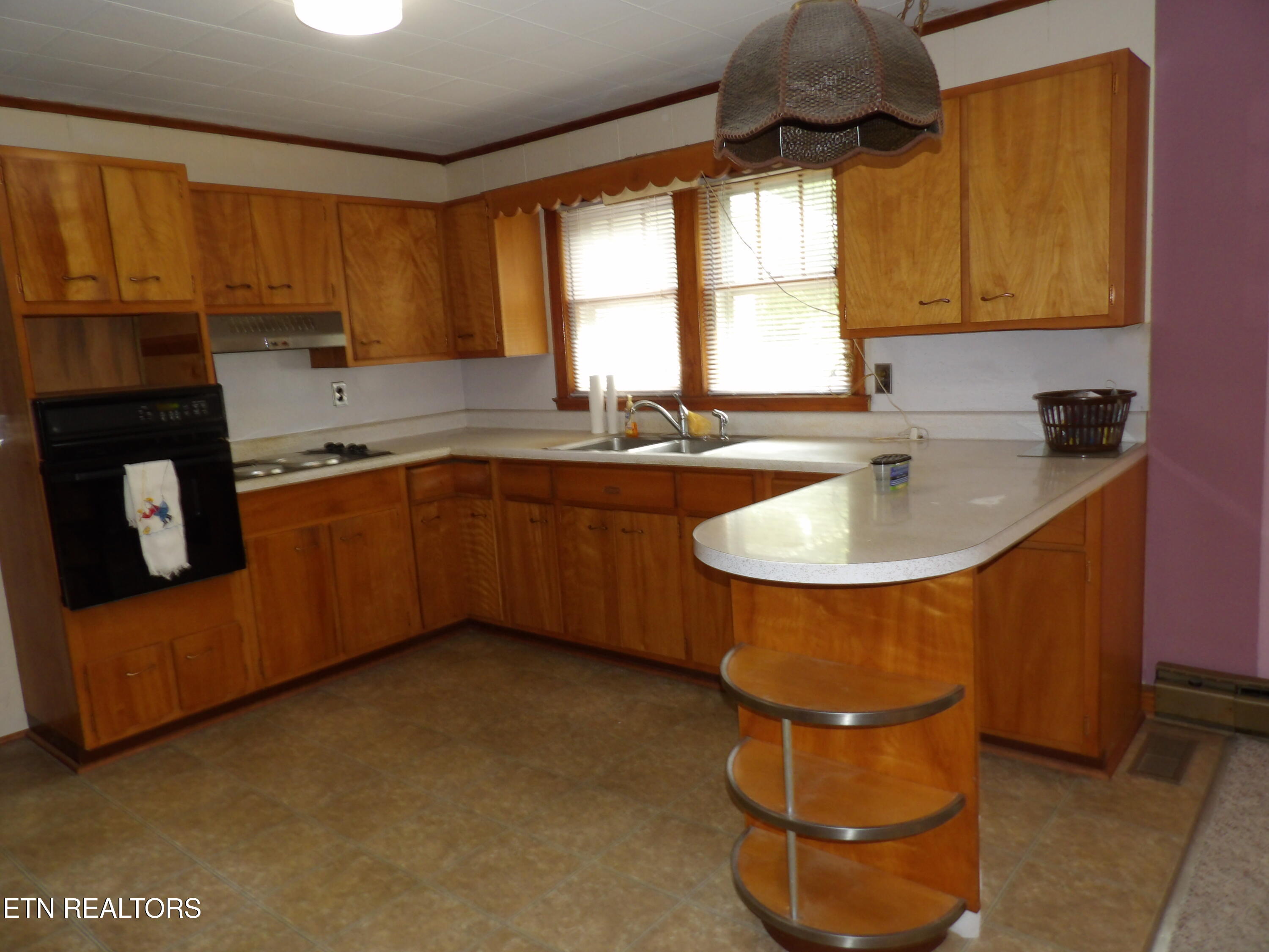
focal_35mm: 24
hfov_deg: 71.6
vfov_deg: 56.8
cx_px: 634
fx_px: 880
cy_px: 476
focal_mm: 4.3
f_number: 3.2
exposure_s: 1/33
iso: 200
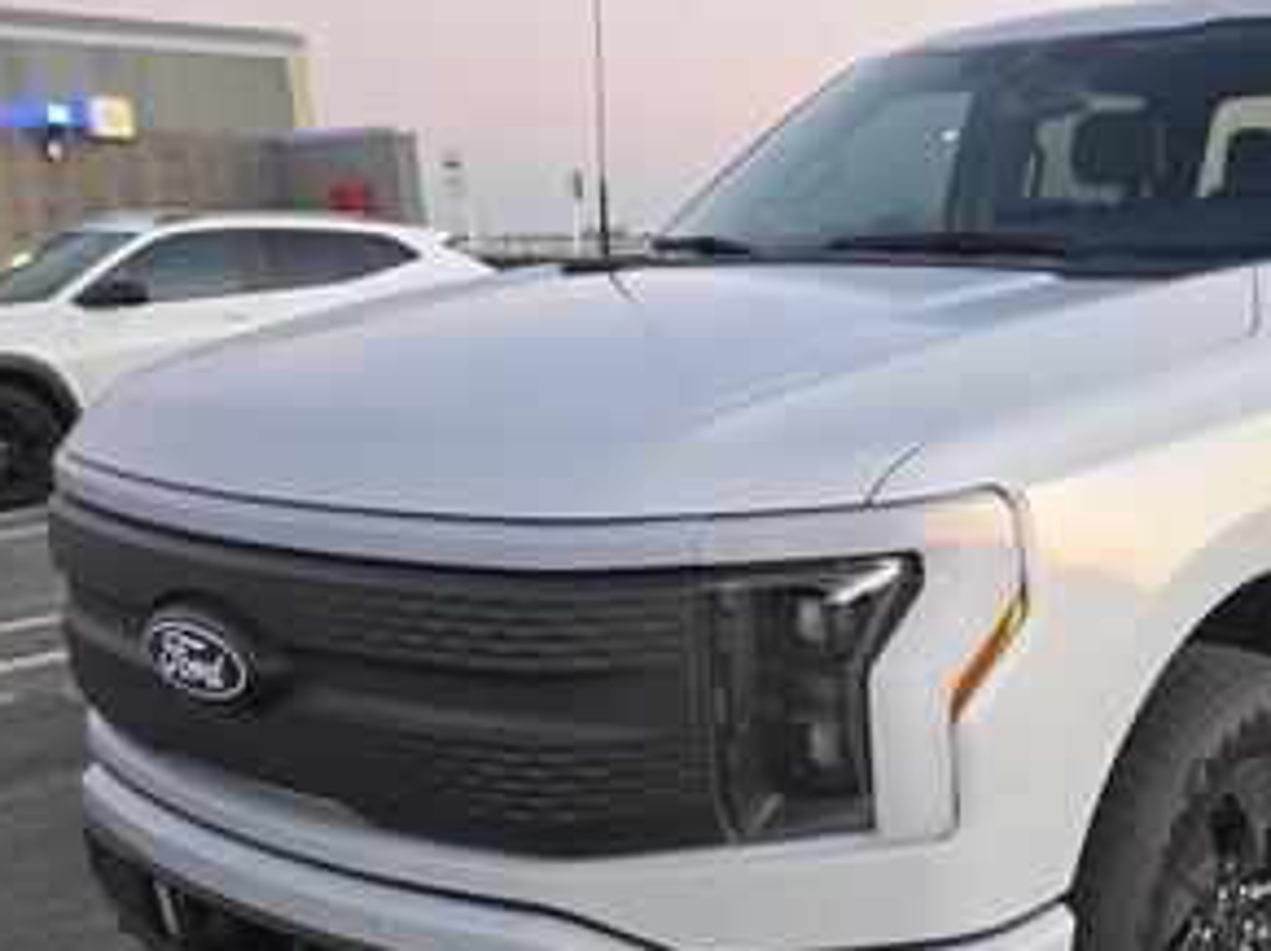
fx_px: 1467
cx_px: 1047
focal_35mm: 40
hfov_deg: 44.2
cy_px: 605
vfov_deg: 35.7
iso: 100
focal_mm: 5.4
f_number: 1.8
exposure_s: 1/42.1
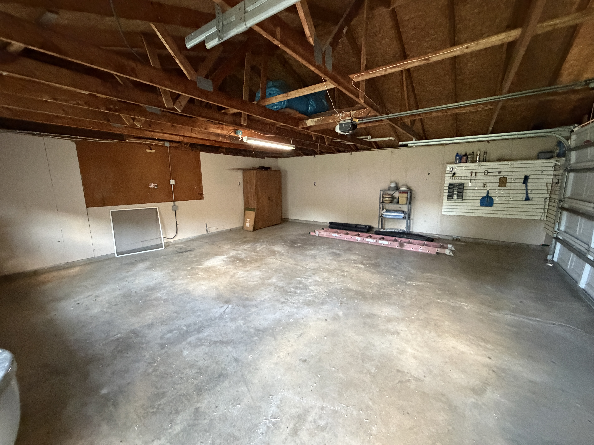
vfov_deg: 85.7
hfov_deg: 102.1
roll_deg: +1.3
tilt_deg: -10.1
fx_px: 240
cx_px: 297
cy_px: 222
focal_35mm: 14
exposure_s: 1/60
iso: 1000
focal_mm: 2.22
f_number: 2.2
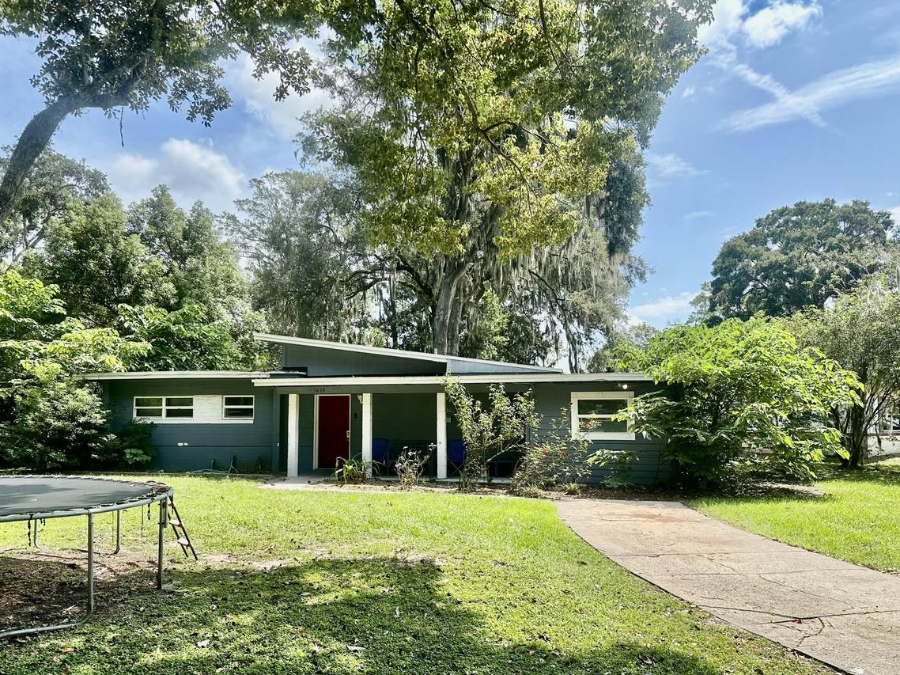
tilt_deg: +3.4
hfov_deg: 65.3
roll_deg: -0.4
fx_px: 702
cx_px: 422
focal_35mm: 27
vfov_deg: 51.2
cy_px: 378
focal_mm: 6.86
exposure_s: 1/2028
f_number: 1.78
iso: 80
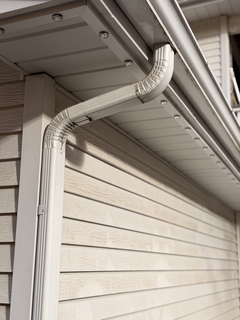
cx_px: 120
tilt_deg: +12.0
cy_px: 160
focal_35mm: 48
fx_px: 444
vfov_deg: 39.7
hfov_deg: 30.3
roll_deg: +1.1
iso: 64
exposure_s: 1/1264
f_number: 1.78
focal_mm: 6.76
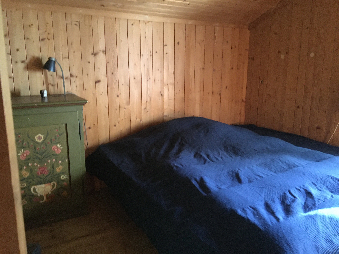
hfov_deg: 61.7
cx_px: 170
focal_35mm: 29
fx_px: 284
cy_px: 127
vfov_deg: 48.2
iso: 320
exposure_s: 1/17
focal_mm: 4.15
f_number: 2.2
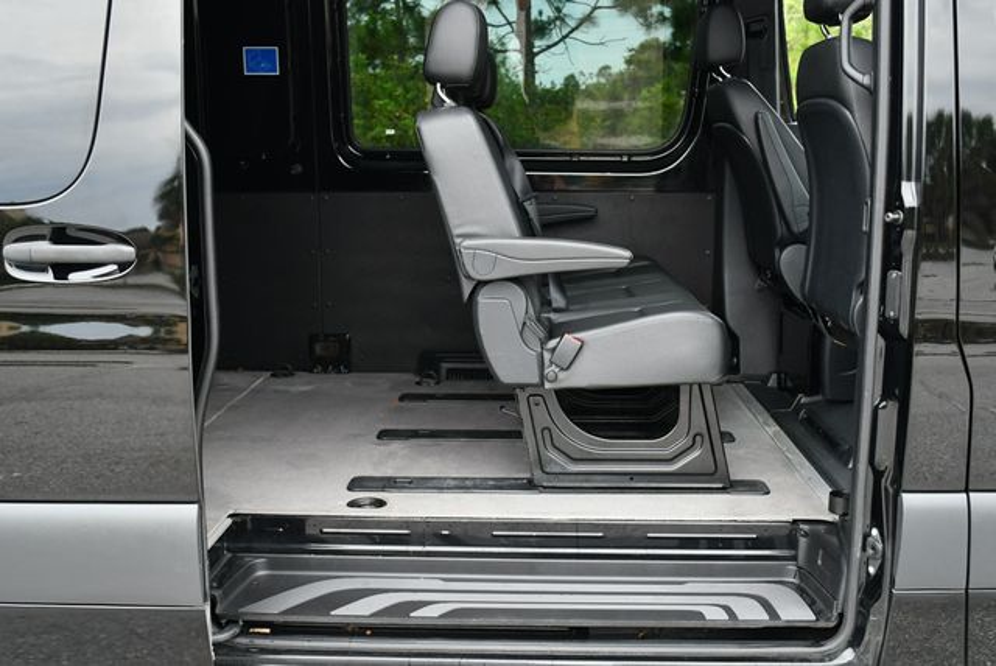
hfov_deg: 53.1
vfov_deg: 36.9
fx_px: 997
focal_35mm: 36
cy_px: 333
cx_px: 498
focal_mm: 18
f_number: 3.5
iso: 640
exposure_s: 1/250
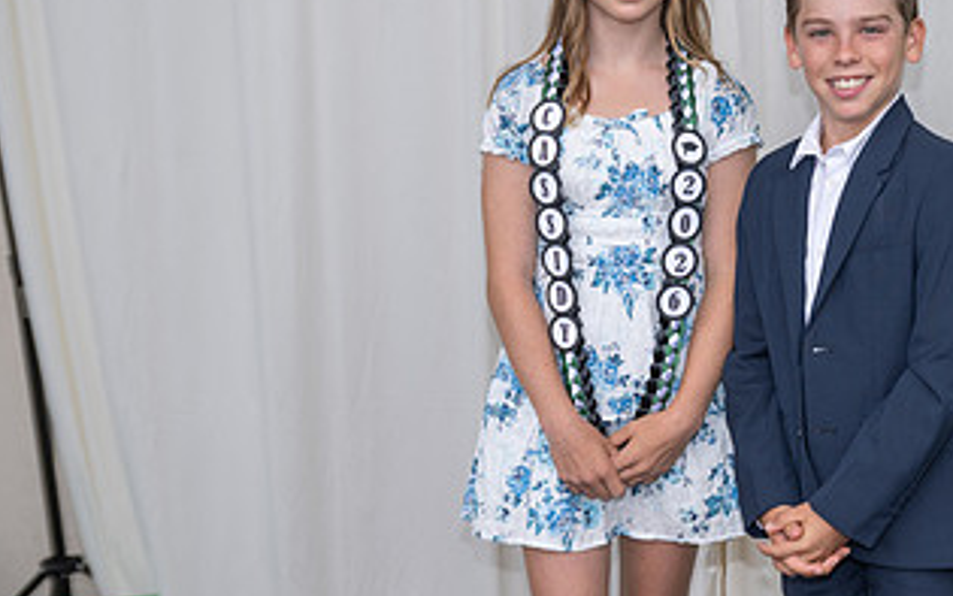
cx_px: 768
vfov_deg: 16.3
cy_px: 225
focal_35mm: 80
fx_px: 2078
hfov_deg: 25.4
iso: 100
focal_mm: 42
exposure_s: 1/125
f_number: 5
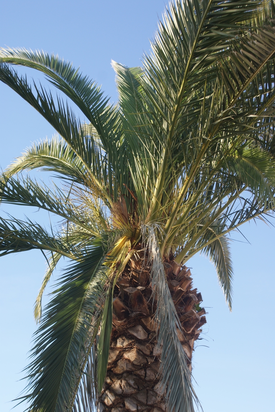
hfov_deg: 22.7
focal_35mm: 60
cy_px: 206
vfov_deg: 33.4
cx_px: 138
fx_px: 686
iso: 100
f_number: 5.6
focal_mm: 40
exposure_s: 1/160
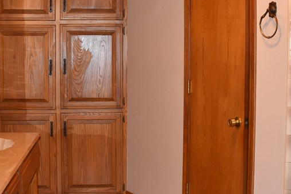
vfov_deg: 23.3
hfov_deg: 34.4
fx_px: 469
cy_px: 75
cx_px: 123
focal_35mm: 58
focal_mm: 18
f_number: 4.5
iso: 800
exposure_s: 1/80
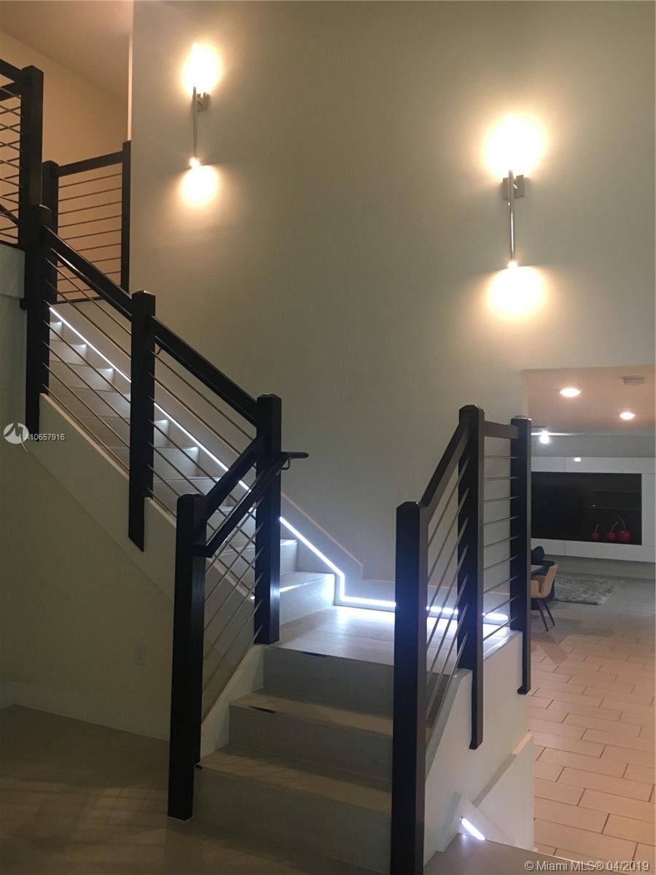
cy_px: 438
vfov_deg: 61.7
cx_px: 328
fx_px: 733
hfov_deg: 48.2
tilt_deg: +1.6
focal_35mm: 29
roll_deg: -0.9
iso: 160
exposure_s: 1/33
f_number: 2.2
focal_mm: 4.15
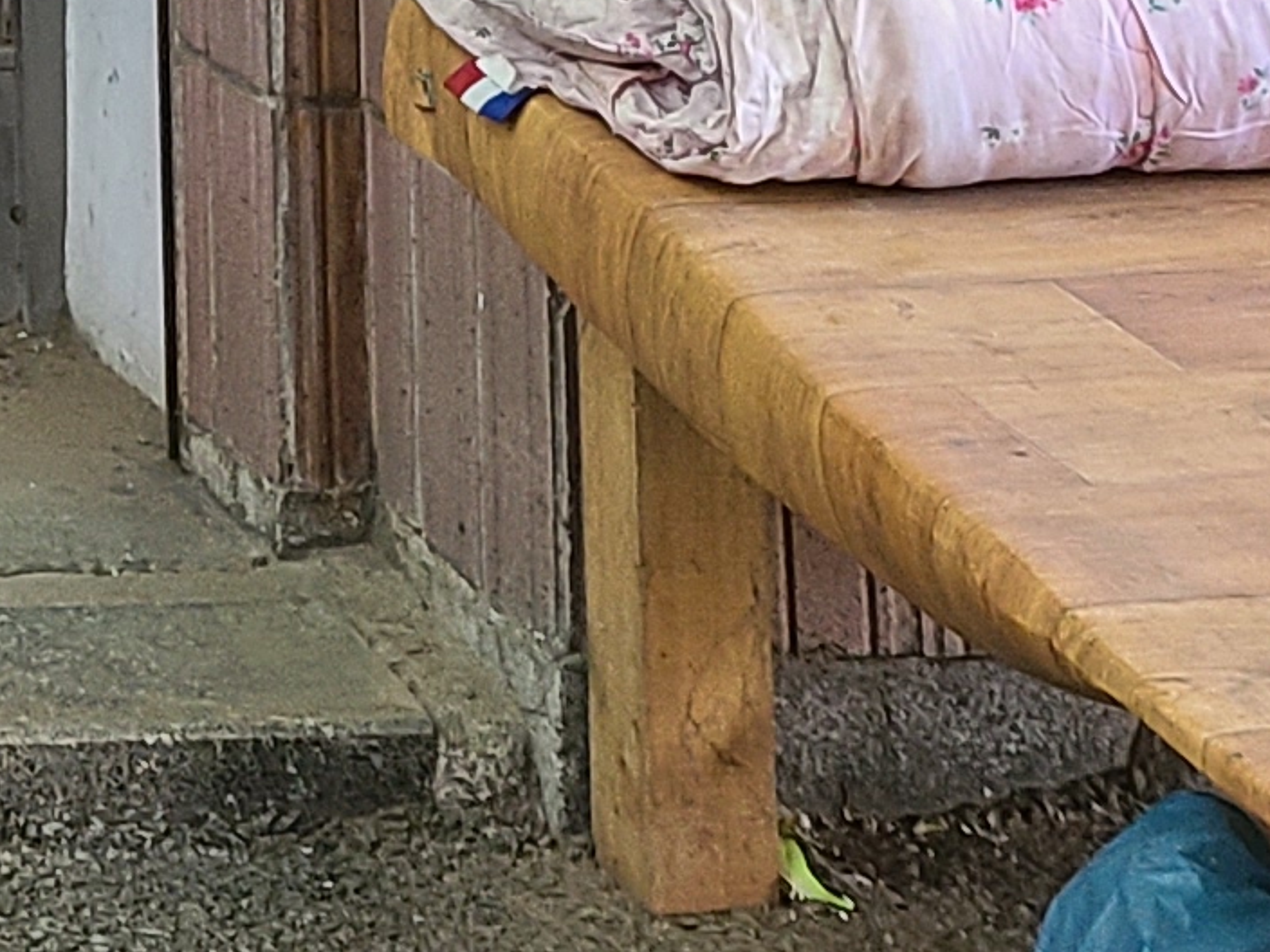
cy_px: -1599
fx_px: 5467
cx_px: -898
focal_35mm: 149
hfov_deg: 12.3
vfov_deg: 8.7
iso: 200
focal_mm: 5.4
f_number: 1.8
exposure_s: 1/59
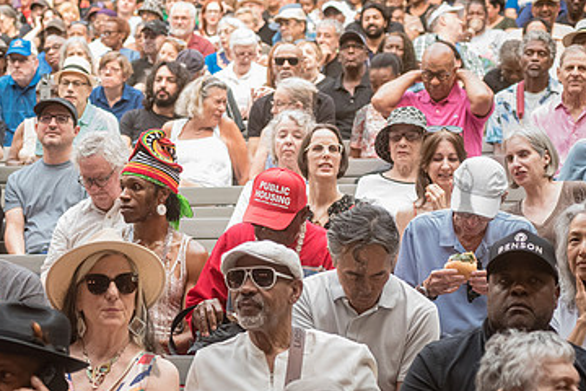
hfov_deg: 15.8
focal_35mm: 129
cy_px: 191
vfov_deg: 10.6
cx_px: 150
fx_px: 2100
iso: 6400
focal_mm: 80
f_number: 4
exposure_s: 1/500
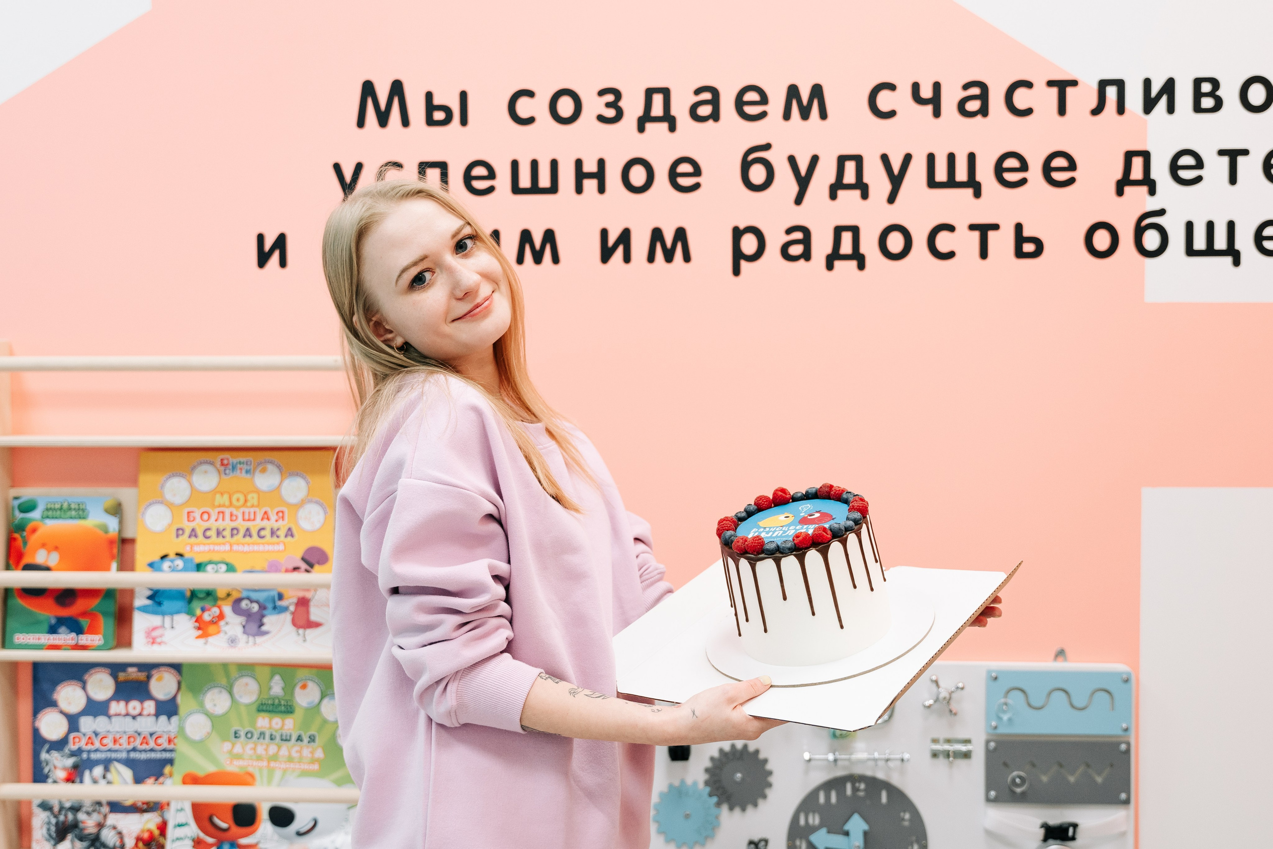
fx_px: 1545
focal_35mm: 44
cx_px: 645
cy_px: 419
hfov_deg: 44.8
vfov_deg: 30.7
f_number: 2.8
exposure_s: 1/160
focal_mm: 36
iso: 500
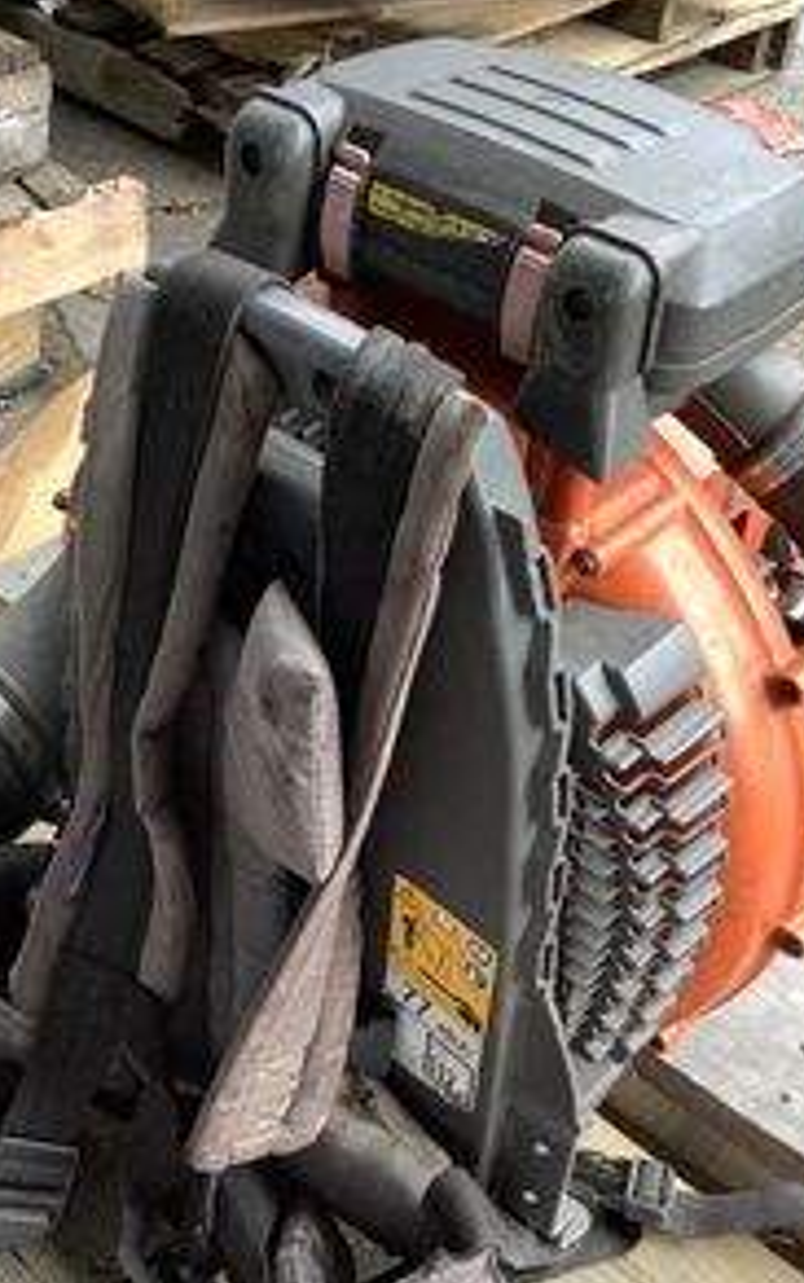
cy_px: 646
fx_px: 1575
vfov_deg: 44.3
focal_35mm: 45
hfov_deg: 28.6
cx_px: 343
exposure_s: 1/120
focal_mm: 3.3
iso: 32
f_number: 2.4
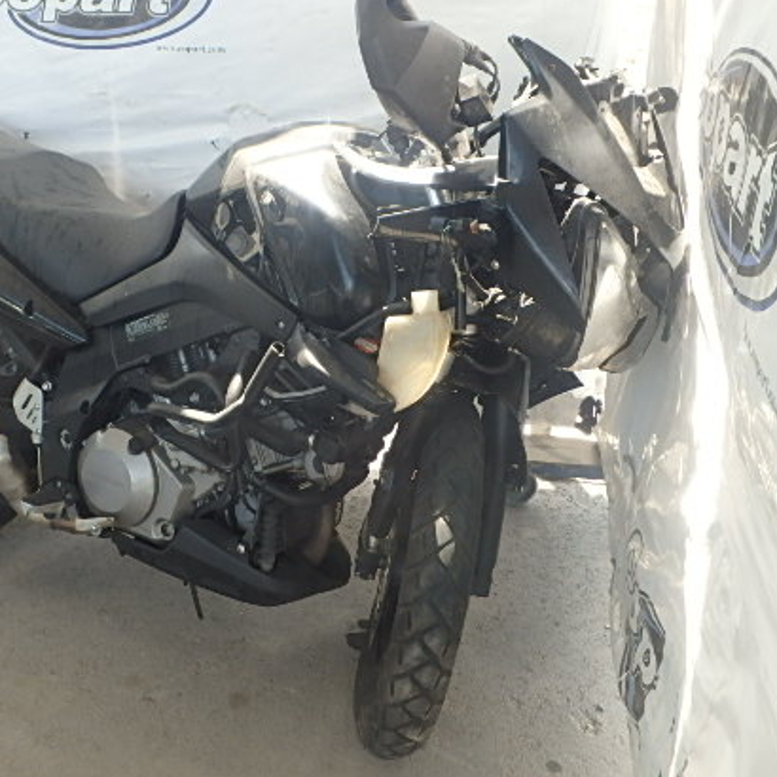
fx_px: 1016
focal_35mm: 40
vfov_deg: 41.8
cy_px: 341
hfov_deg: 41.5
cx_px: 288
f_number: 4.6
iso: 125
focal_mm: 5.2
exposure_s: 1/80
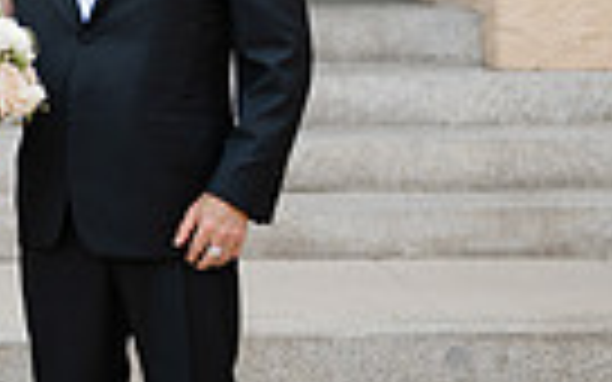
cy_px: -9
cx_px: -40
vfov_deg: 7.8
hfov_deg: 12.3
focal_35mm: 168
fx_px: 2802
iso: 64
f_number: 2
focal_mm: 50
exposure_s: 1/320
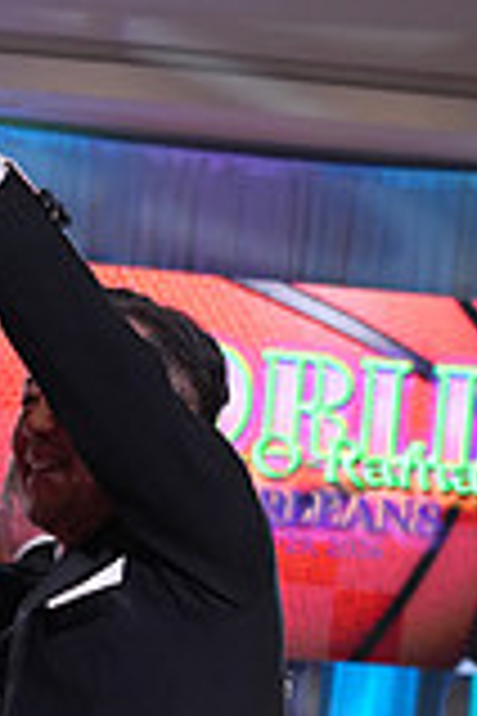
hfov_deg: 10.3
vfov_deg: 14.8
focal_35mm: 131
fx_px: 2603
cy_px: 995
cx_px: -79
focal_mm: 36
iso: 2000
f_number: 4
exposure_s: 1/500
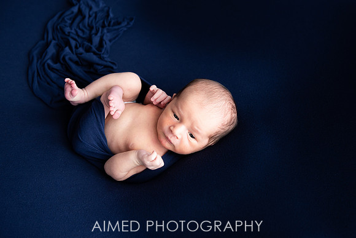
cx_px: 185
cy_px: 115
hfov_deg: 42.5
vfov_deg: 29.1
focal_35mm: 46
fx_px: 457
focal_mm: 44
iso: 320
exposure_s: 1/160
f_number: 3.5
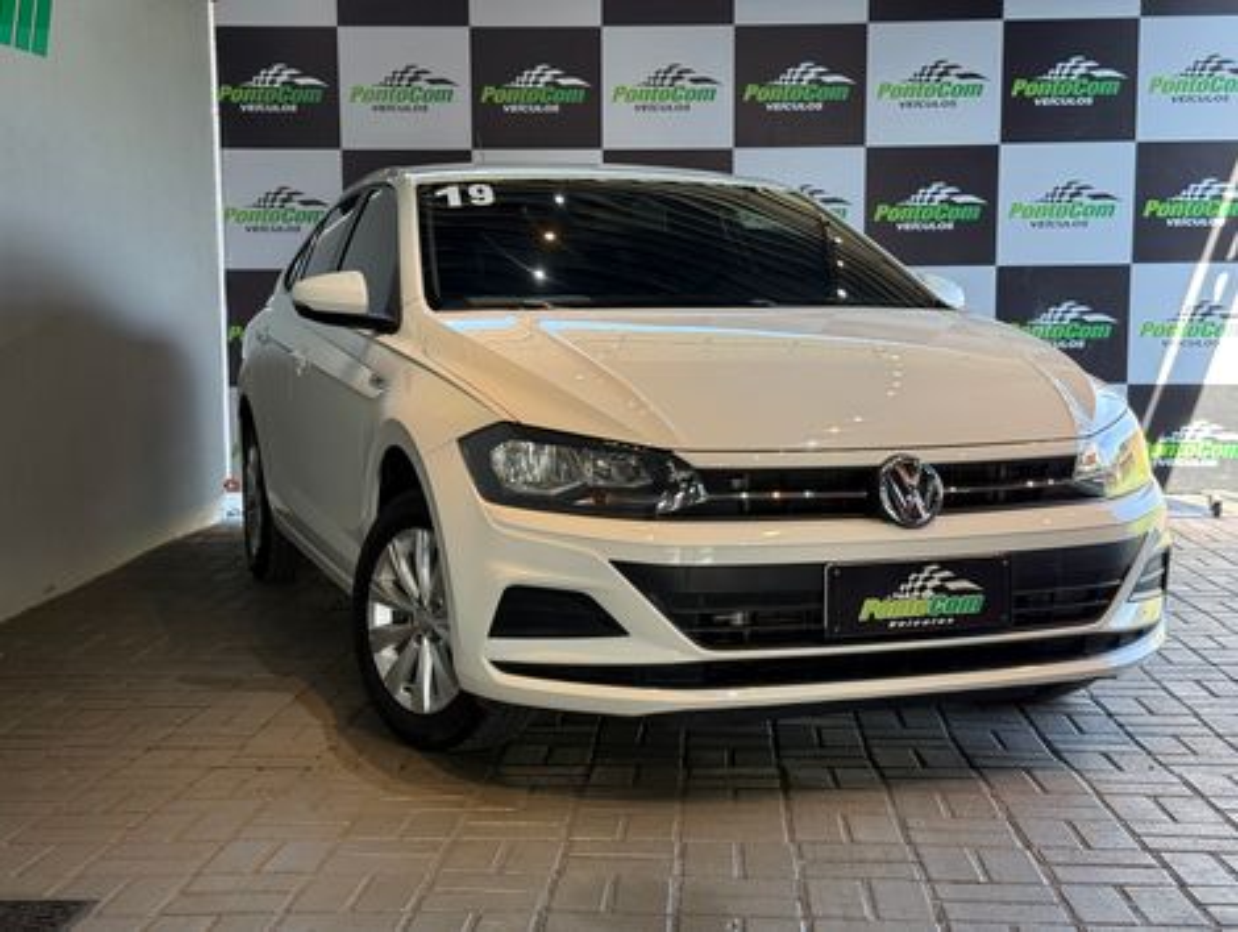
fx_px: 1719
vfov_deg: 30.3
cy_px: 466
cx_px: 619
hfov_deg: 39.6
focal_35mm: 48
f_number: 1.78
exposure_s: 1/121
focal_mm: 6.76
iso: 64
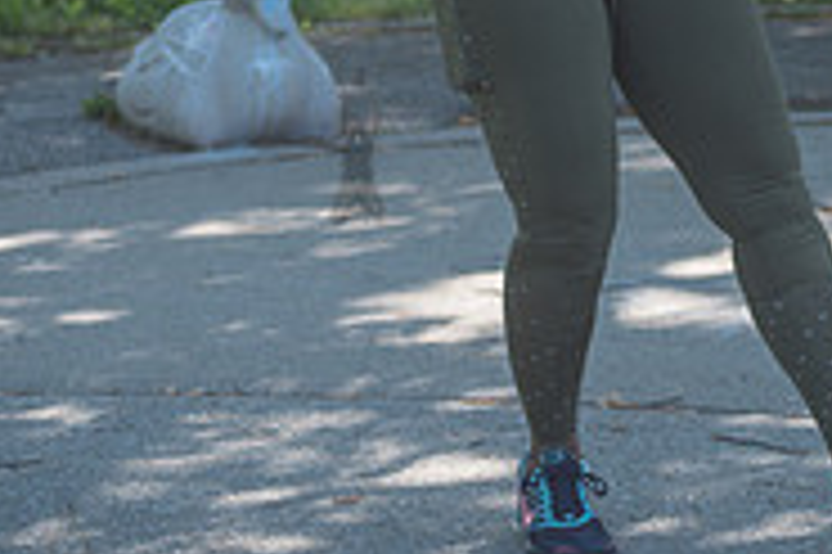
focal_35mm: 267
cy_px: -58
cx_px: 858
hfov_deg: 7.7
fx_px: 6165
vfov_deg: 5.1
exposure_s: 1/500
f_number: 3.5
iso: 200
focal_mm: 80
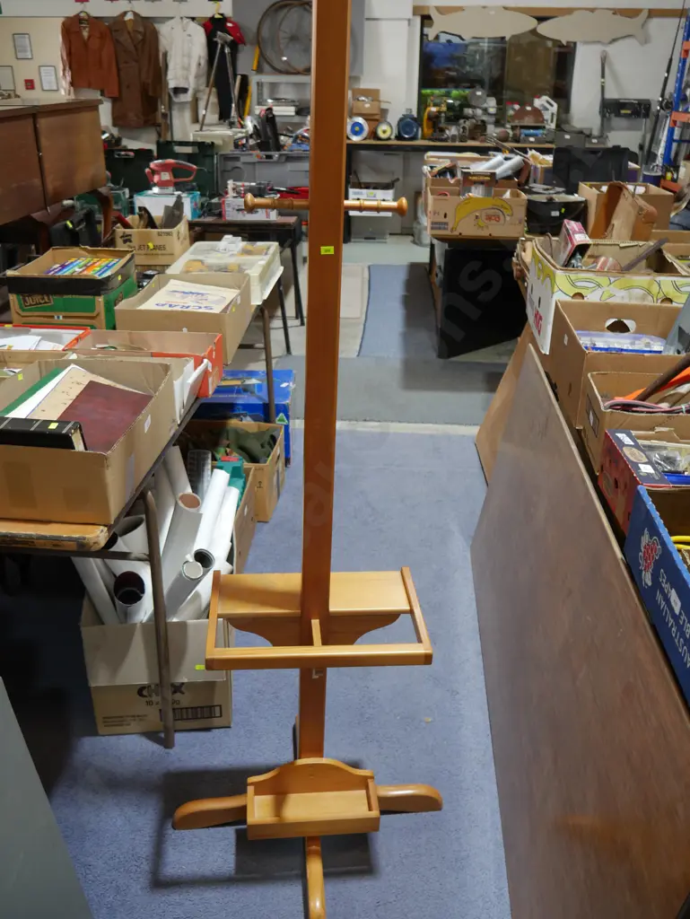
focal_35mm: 30
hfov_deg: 46.8
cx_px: 345
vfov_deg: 59.9
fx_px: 797
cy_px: 460
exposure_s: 1/60
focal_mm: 15
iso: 320
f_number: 3.6
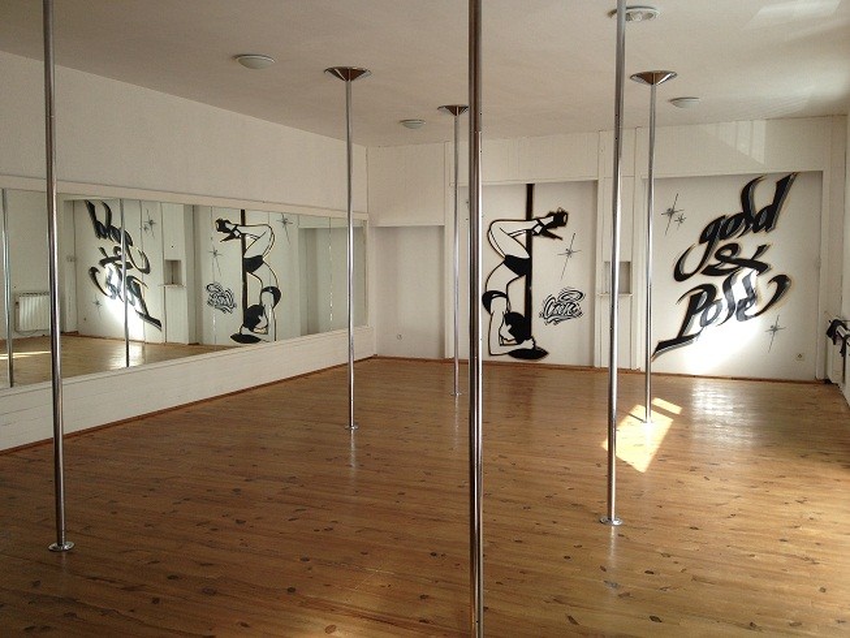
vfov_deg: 40.7
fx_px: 860
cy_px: 319
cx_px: 425
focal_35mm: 35
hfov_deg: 52.6
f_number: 2.4
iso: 50
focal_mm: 4.28
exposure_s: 1/139
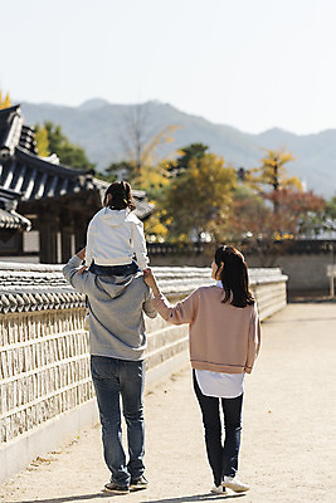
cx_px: 168
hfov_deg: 12.5
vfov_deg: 18.6
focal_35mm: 110
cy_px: 252
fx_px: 1539
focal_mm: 110
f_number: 2.8
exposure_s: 1/2500
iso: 100
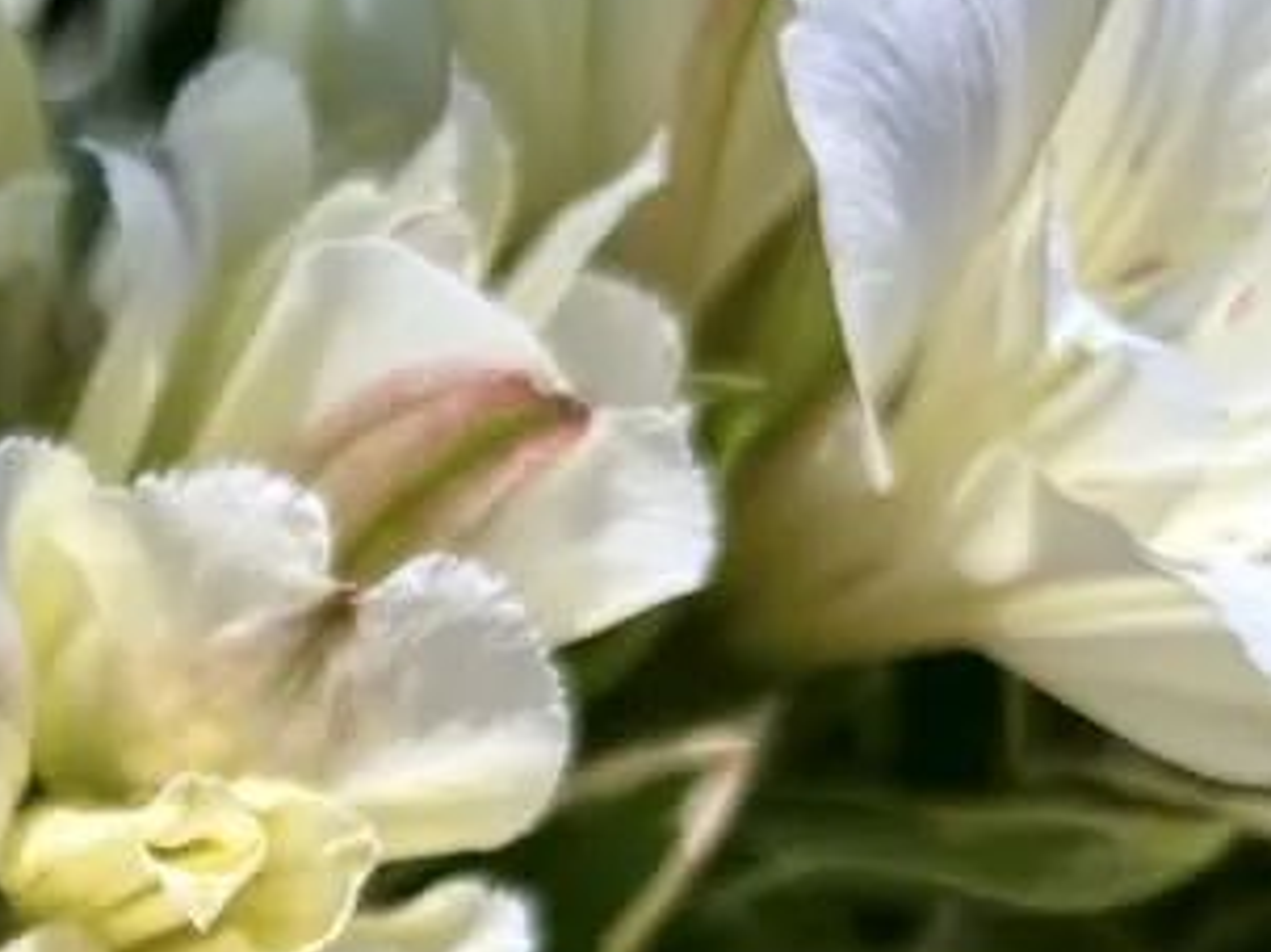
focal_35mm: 88
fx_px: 3230
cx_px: -516
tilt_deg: -47.1
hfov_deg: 19.9
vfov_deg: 15.5
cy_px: 1409
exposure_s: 1/5076
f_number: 1.6
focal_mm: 5.96
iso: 50
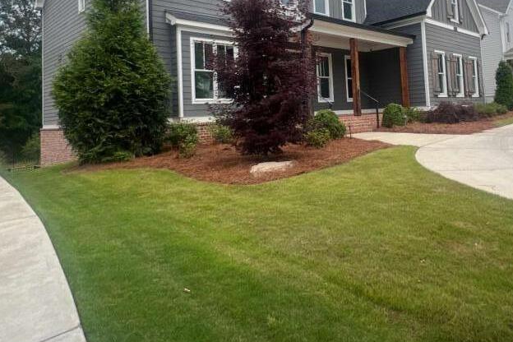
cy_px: 88
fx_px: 370
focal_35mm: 26
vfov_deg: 47.8
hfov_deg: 69.0
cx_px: 295
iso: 32
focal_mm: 1.57
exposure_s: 1/677
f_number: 1.8
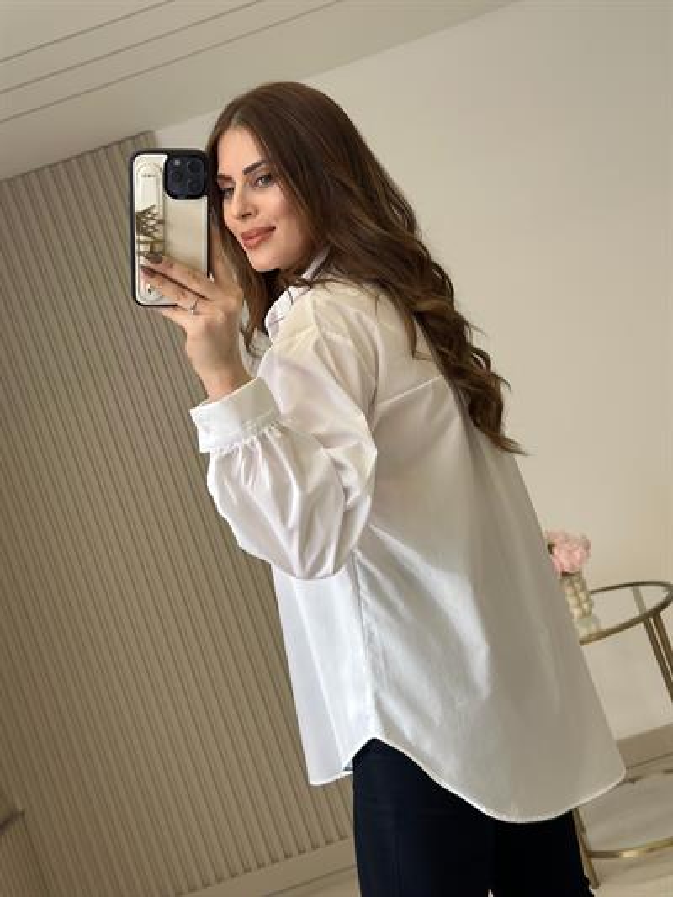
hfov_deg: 30.3
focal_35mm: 48
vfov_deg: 39.6
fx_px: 1244
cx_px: 336
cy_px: 448
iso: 80
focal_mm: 6.86
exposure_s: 1/529
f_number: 1.78
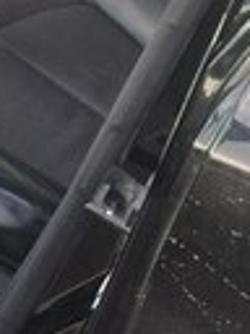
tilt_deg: -25.9
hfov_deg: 12.5
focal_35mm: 112
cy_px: -107
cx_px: -135
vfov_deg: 16.5
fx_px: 1078
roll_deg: -1.9
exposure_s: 1/100
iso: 50
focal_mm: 4.15
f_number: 2.2
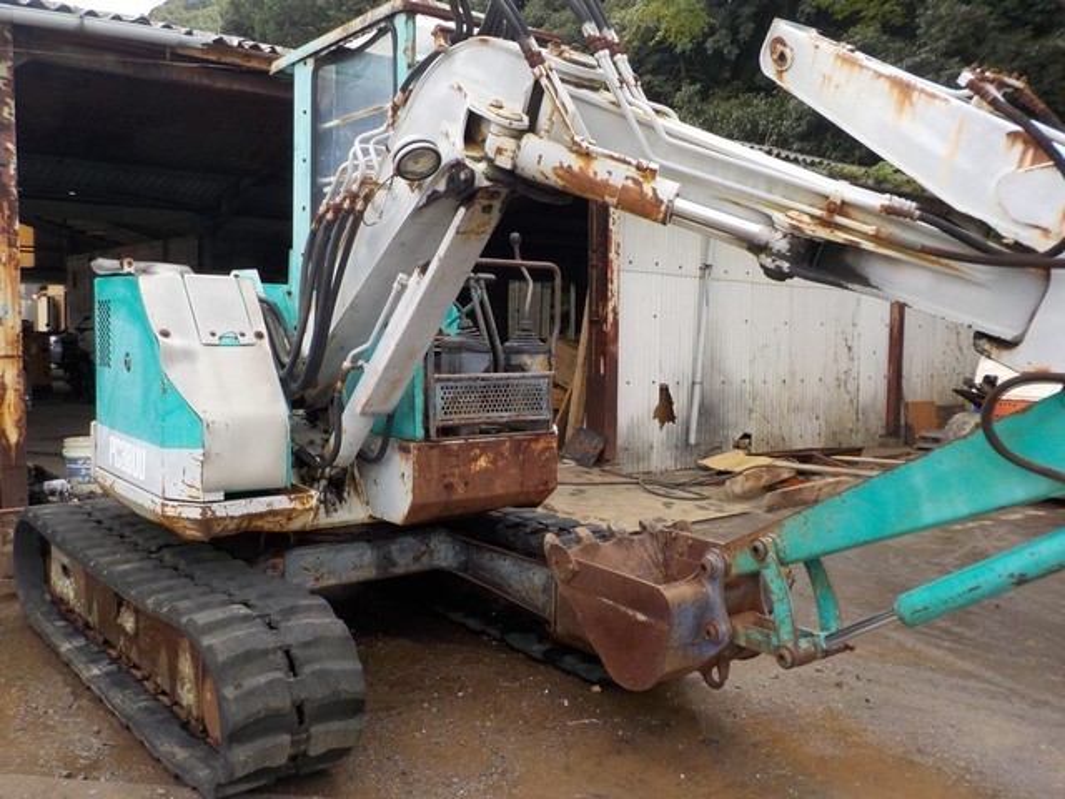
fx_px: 923
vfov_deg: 46.8
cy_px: 400
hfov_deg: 60.0
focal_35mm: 30
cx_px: 532
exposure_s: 1/320
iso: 125
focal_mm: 4.1
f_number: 3.3
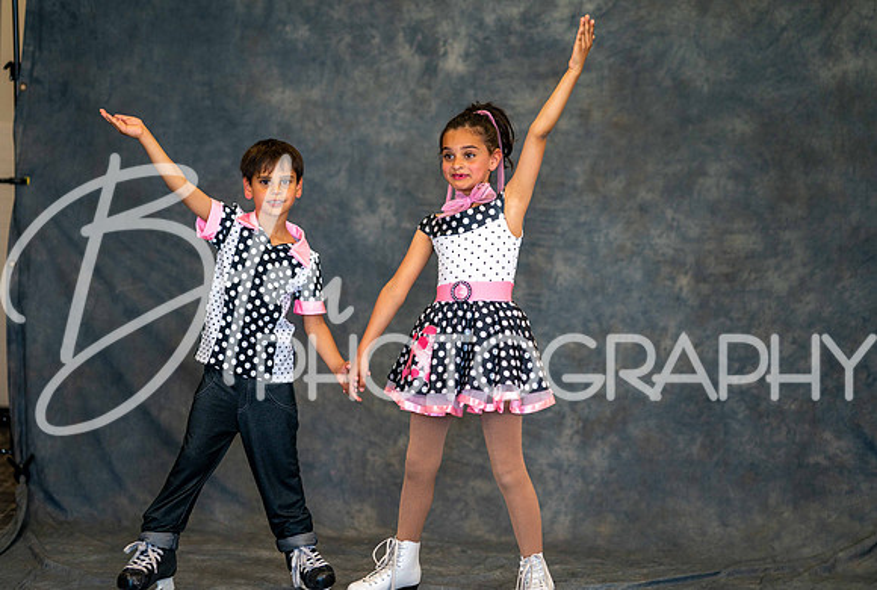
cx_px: 422
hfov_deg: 23.1
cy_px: 298
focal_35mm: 88
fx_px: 2147
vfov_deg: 15.6
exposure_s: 1/200
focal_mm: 85
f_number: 1.8
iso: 320
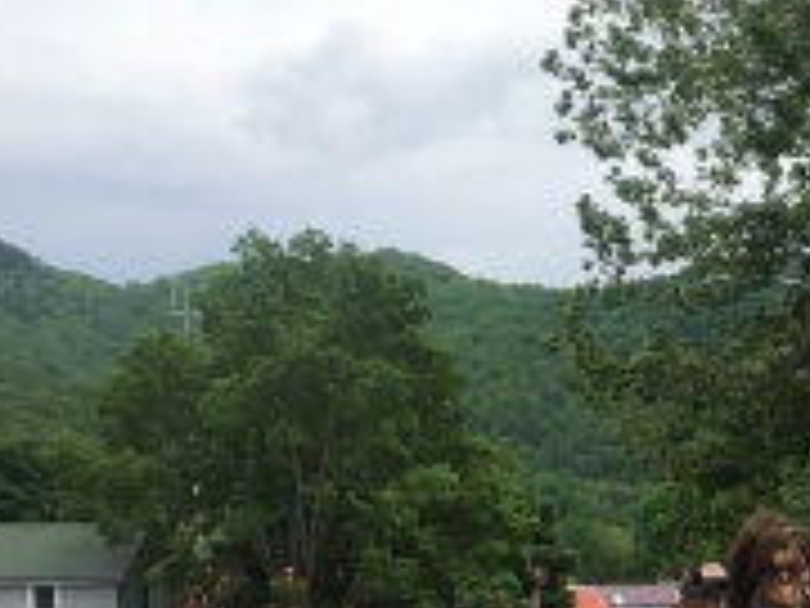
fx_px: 2410
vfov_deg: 13.7
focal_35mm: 103
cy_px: 829
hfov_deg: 17.6
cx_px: 1120
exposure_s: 1/1451
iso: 25
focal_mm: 4.15
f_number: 2.2
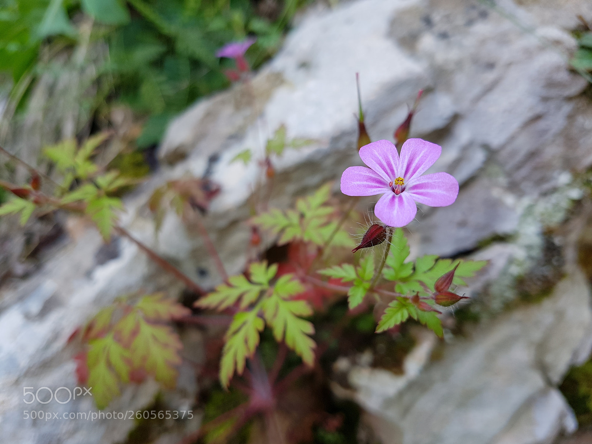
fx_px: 445
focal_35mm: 26
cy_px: 222
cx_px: 296
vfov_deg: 53.1
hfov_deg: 67.3
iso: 50
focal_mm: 4.2
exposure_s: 1/193
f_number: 1.7
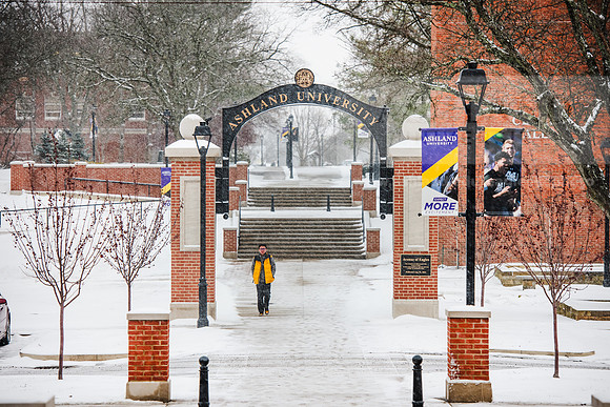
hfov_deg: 15.2
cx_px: 305
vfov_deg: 10.2
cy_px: 204
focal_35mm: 135
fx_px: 2288
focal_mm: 135
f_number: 5
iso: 320
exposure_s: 1/160
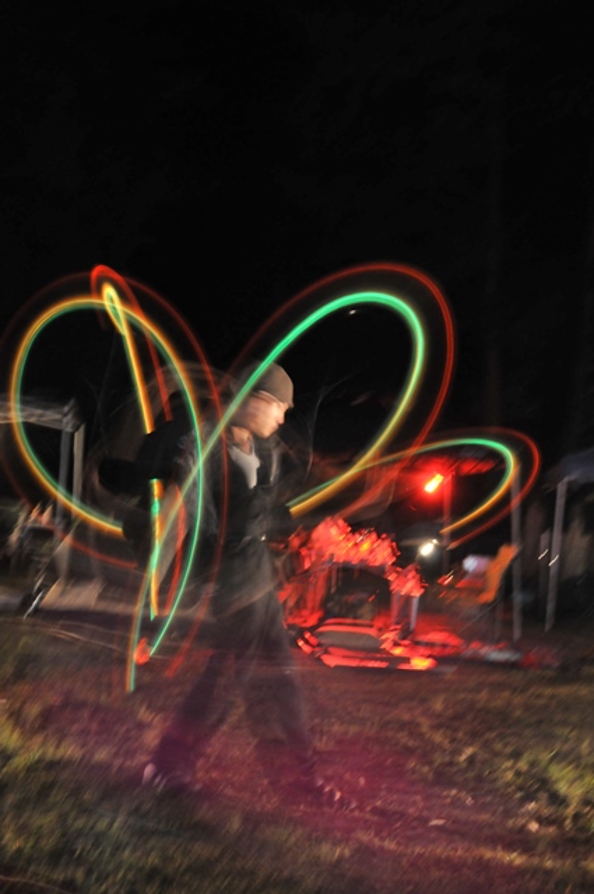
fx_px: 1154
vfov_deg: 42.4
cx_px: 297
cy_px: 447
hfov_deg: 28.9
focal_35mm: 46
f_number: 10
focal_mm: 31
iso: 1250
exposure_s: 1
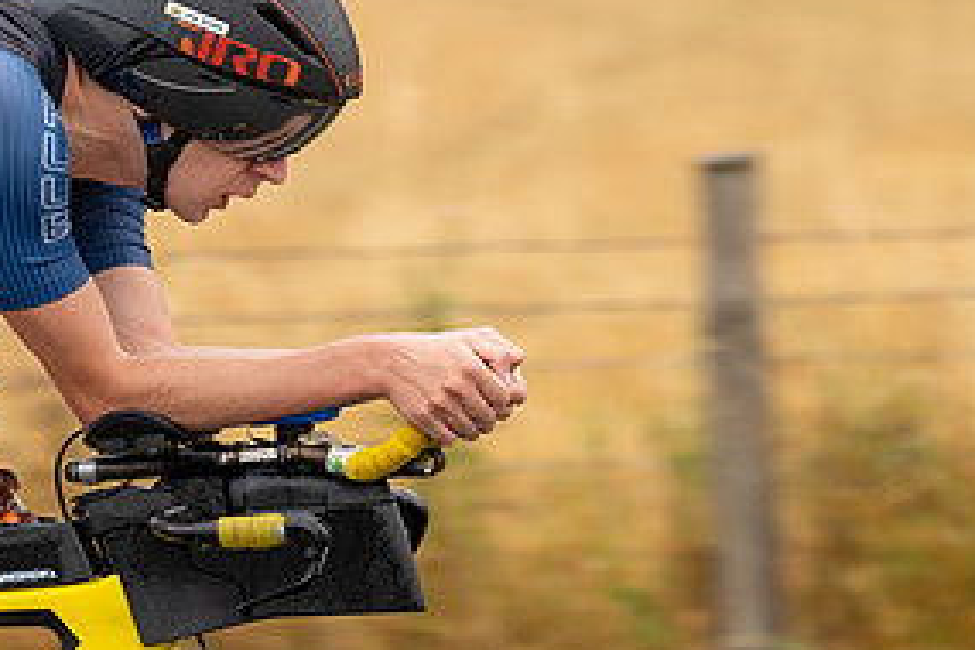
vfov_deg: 4.9
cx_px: 205
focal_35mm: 279
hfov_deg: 7.4
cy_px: 210
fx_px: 7556
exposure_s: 1/400
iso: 250
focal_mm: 137
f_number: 3.5
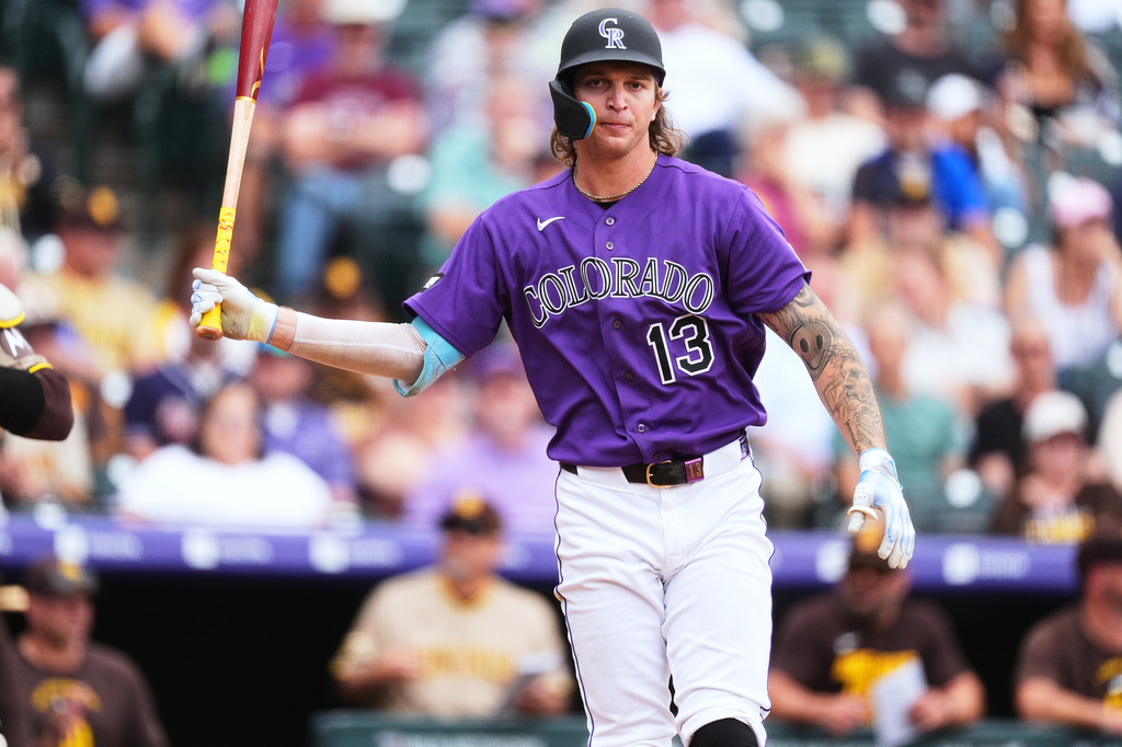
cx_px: 561
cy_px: 374
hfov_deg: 3.4
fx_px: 18693
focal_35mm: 600
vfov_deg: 2.3
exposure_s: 1/1600
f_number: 4
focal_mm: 600
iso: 800
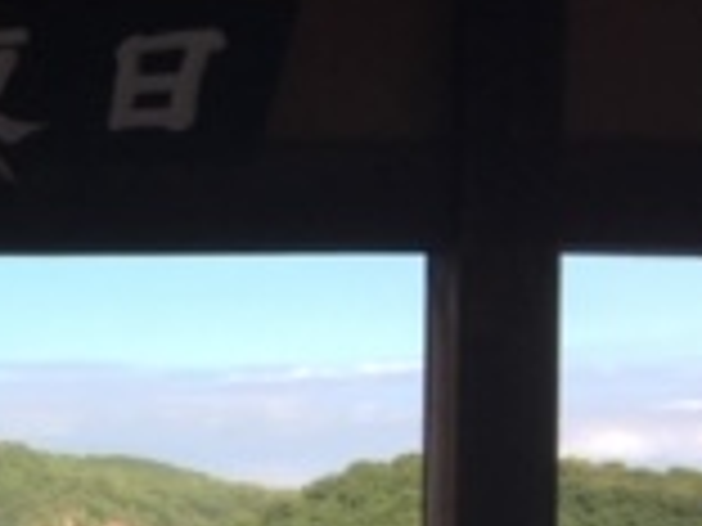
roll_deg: -0.1
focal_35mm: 119
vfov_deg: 12.3
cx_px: -382
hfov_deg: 15.2
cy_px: 562
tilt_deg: -2.6
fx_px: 2413
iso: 25
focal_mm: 4.15
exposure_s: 1/705
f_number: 2.2
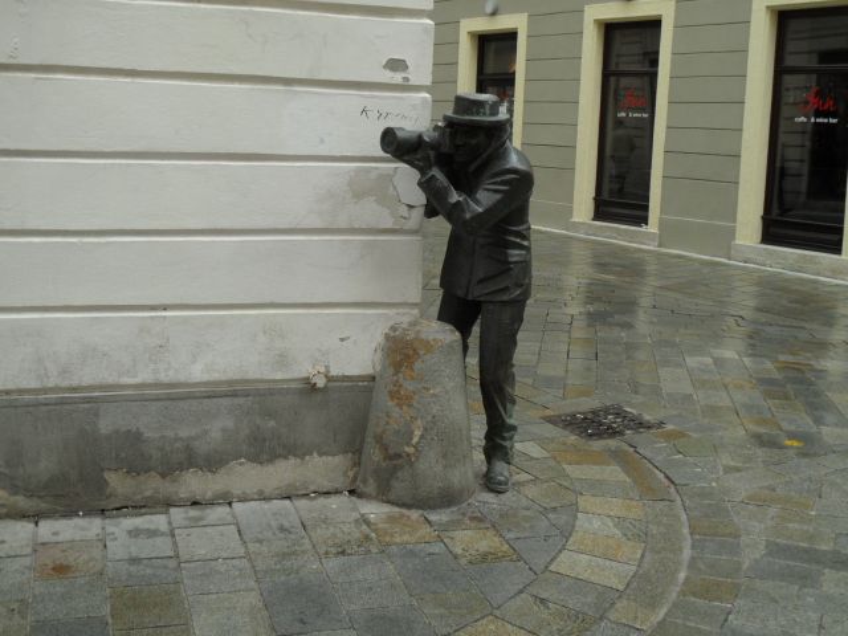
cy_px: 318
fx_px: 980
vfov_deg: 36.0
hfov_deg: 46.8
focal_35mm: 40
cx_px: 424
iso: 100
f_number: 3.6
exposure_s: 1/90
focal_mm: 6.5
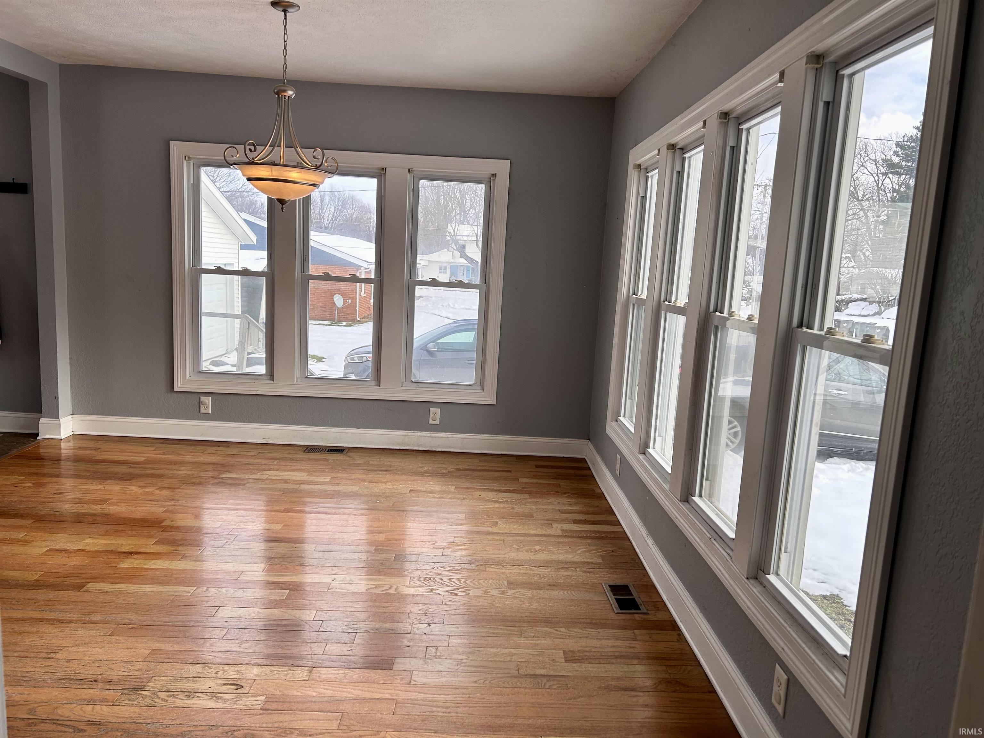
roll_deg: -3.2
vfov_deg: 53.1
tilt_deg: -7.5
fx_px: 739
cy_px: 369
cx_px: 492
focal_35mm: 26
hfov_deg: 67.3
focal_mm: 5.7
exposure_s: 1/1000
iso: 50
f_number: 1.5
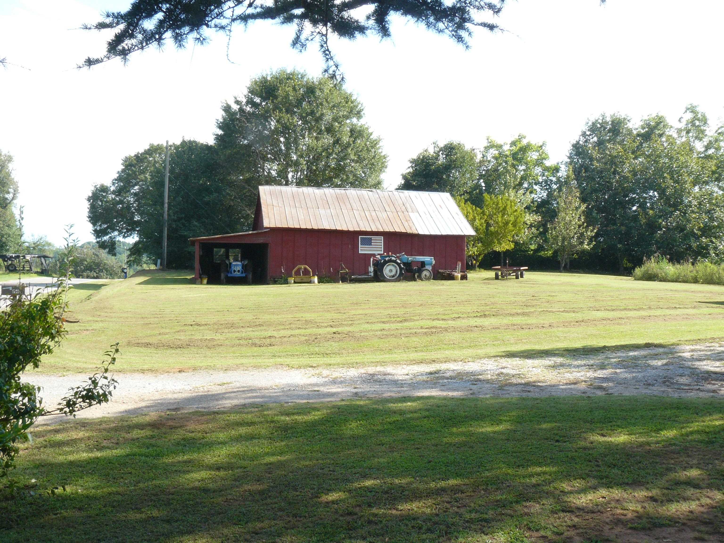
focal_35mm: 43
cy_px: 272
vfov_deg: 33.6
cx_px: 362
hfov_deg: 43.9
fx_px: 899
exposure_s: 1/50
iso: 100
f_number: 8
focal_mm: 7.1
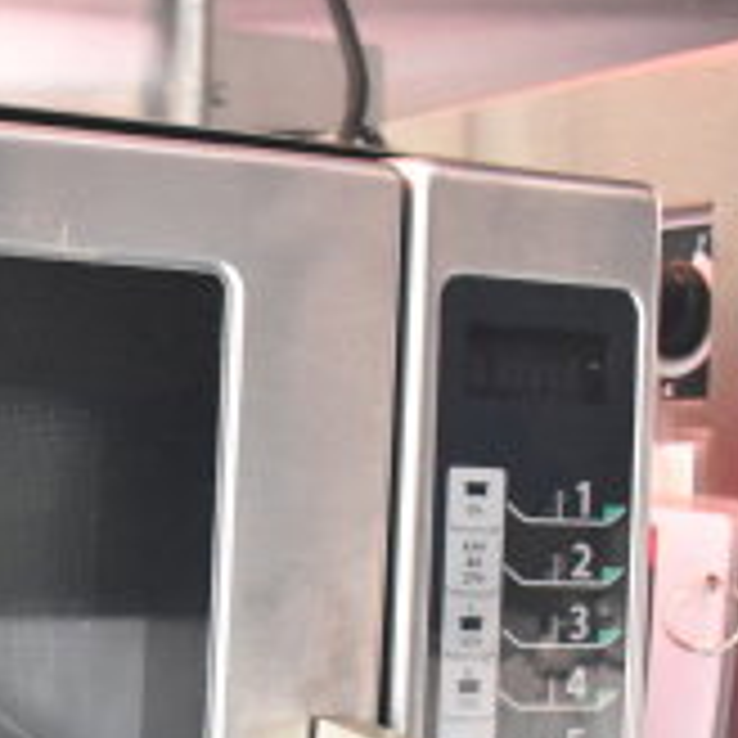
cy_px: 673
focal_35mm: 95
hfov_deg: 16.3
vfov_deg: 18.0
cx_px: -446
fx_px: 2291
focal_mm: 20
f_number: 3.5
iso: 5000
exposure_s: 1/30
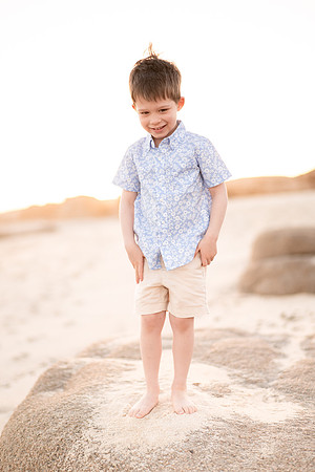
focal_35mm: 58
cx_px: 158
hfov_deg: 23.4
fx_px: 761
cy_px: 236
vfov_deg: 34.5
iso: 100
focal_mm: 58
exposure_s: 1/800
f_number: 1.8
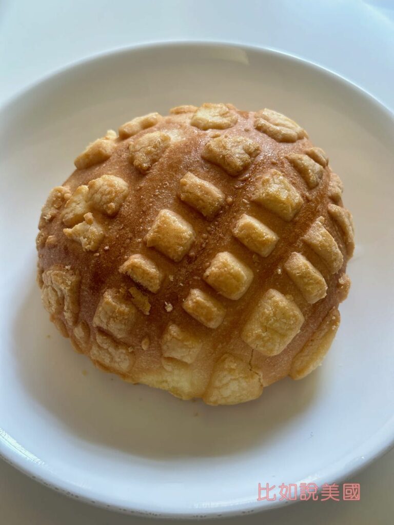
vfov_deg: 39.7
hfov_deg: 30.3
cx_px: 197
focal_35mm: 48
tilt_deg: -59.3
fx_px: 728
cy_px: 262
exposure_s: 1/60
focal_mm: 6.86
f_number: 1.78
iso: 200
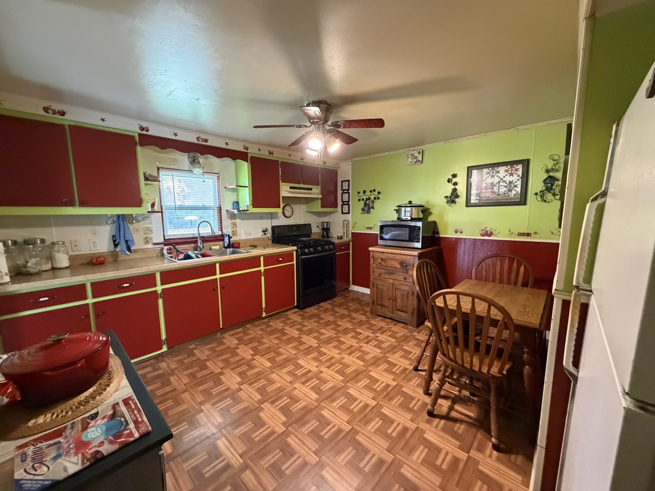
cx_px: 328
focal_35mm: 14
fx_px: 265
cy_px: 246
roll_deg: +0.7
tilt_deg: -7.1
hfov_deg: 102.1
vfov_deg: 85.7
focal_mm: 2.22
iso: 800
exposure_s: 1/60
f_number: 2.2
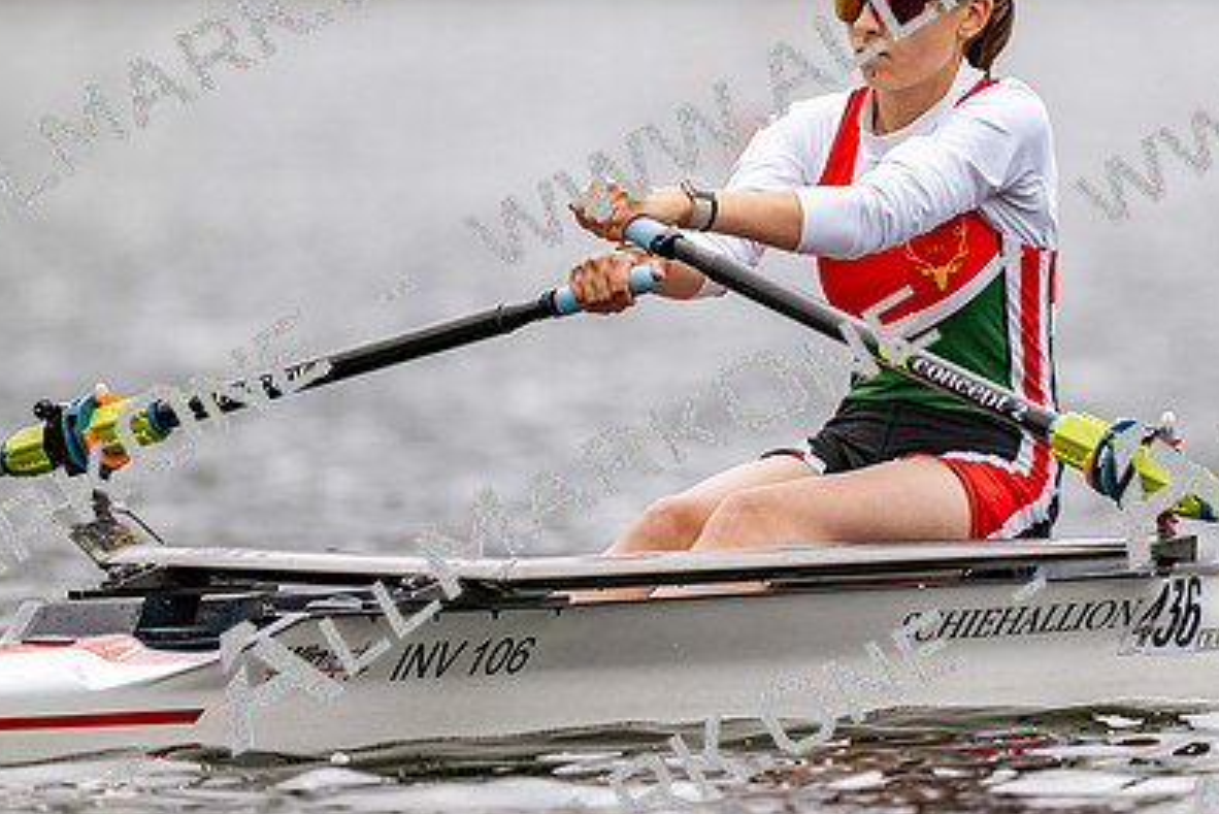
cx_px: 848
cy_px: 277
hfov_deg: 2.3
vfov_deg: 1.6
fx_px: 29909
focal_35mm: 883
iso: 280
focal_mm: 600
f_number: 4
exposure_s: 1/2500
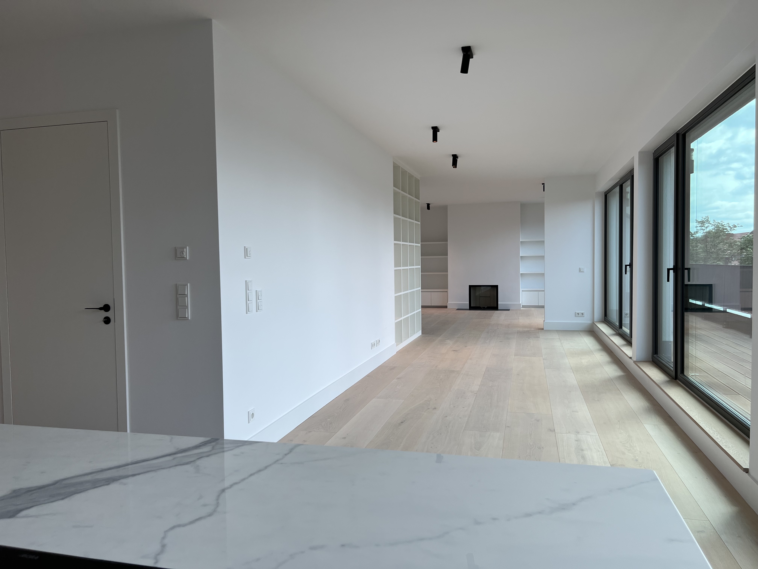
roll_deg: +1.3
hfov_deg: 67.3
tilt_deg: -2.2
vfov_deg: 53.1
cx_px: 379
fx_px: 569
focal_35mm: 26
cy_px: 284
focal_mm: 5.7
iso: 50
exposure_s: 1/597
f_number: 1.5
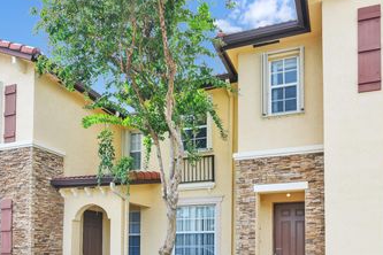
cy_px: 173
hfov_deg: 61.3
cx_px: 151
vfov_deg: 42.9
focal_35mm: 30
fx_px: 319
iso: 400
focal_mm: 20
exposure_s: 1/500
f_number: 8
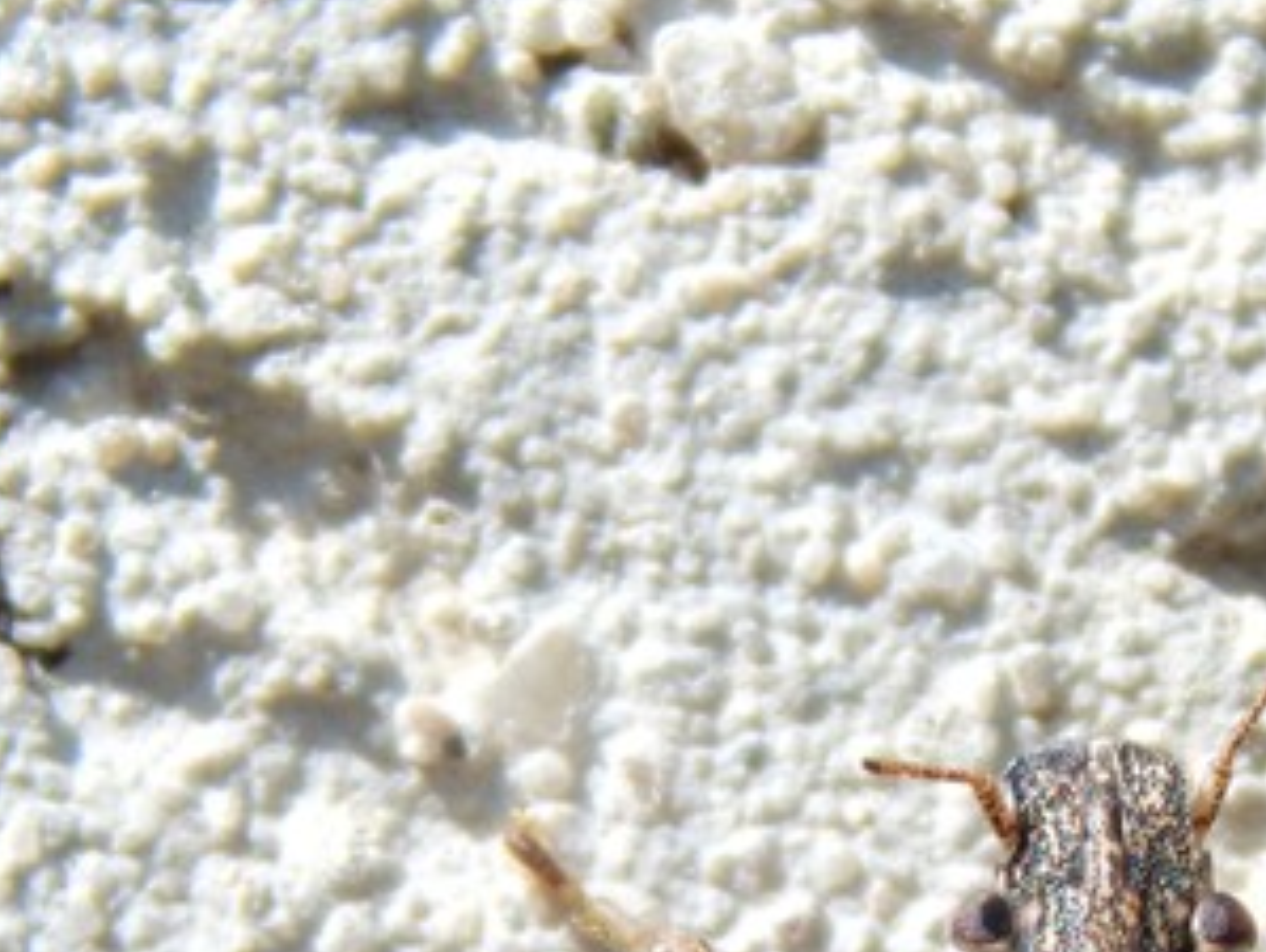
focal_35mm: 590
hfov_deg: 3.4
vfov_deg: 2.5
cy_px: 1261
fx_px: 21604
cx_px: 1010
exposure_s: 1/400
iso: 125
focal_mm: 37.1
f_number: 5.4
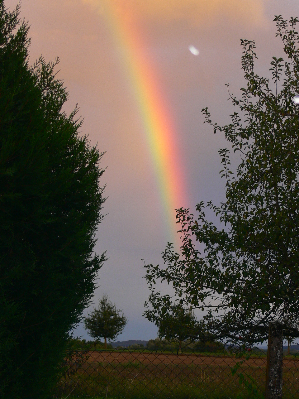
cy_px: 200
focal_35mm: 95
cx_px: 150
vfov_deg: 20.7
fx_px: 1094
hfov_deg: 15.6
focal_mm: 13.7
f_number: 3.2
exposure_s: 1/30
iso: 80
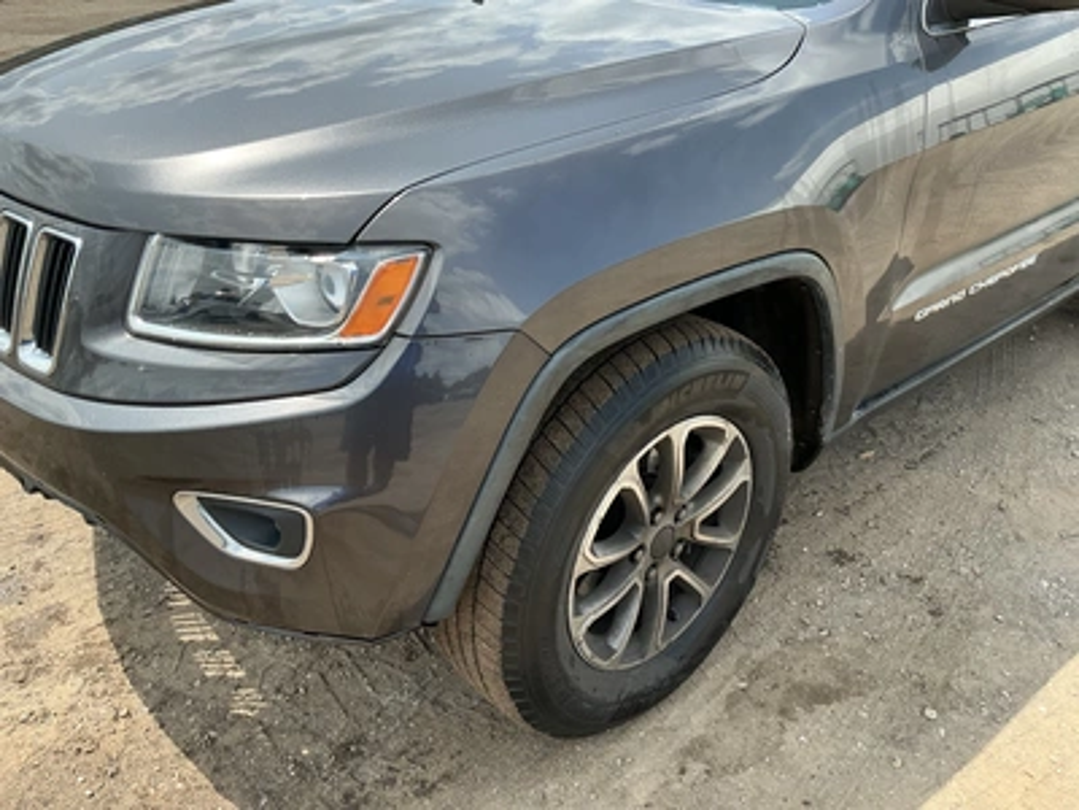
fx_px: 873
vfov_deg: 49.7
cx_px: 540
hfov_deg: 63.4
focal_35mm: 28
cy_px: 405
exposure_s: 1/556
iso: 25
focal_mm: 3
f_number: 1.8
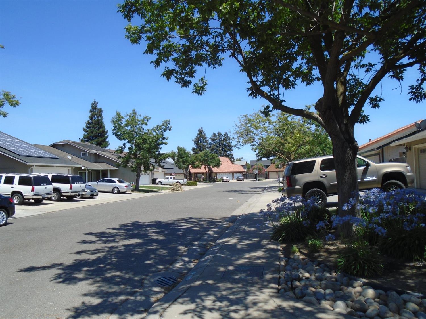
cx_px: 213
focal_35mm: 26
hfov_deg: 67.3
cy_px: 160
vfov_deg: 53.0
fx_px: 320
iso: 100
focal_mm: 4.6
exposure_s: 1/250
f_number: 8
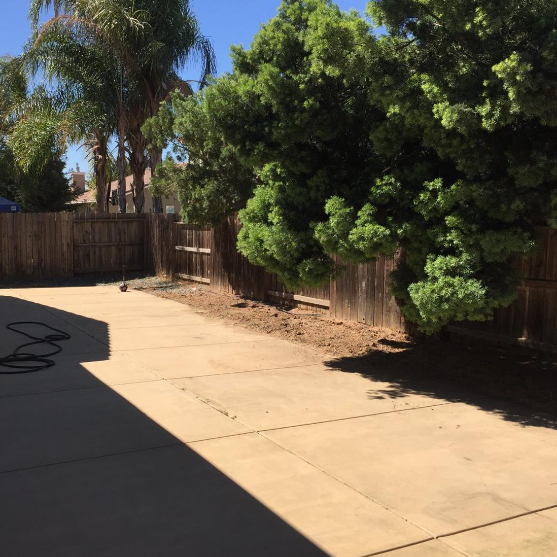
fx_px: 637
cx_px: 239
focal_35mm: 35
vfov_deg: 47.2
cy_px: 281
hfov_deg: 47.1
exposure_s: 1/2198
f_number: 2.2
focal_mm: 4.15
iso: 32
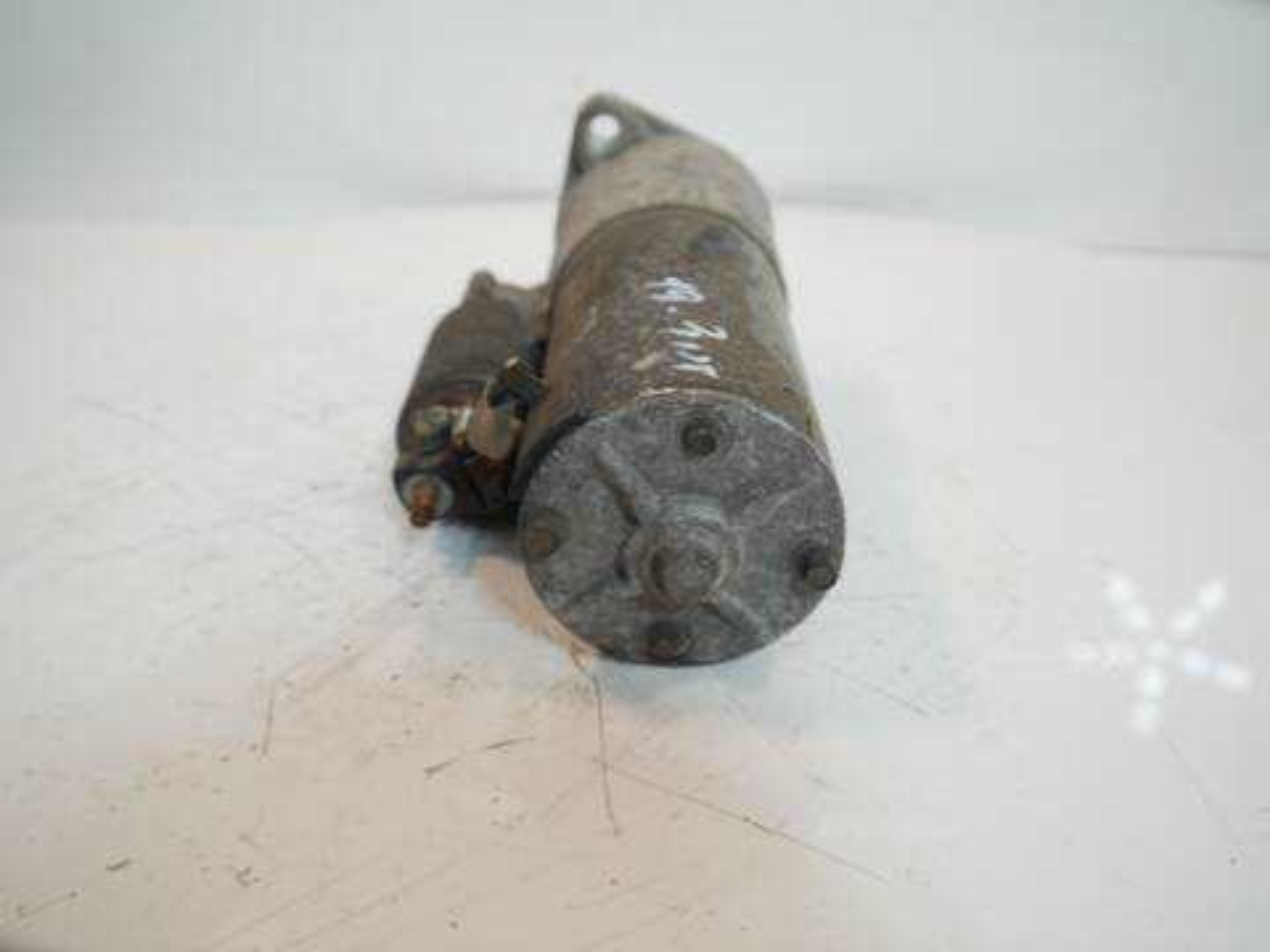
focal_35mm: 28
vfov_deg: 49.7
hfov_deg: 63.4
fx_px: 1027
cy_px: 476
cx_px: 635
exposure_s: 1/60
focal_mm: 14
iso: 200
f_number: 3.5
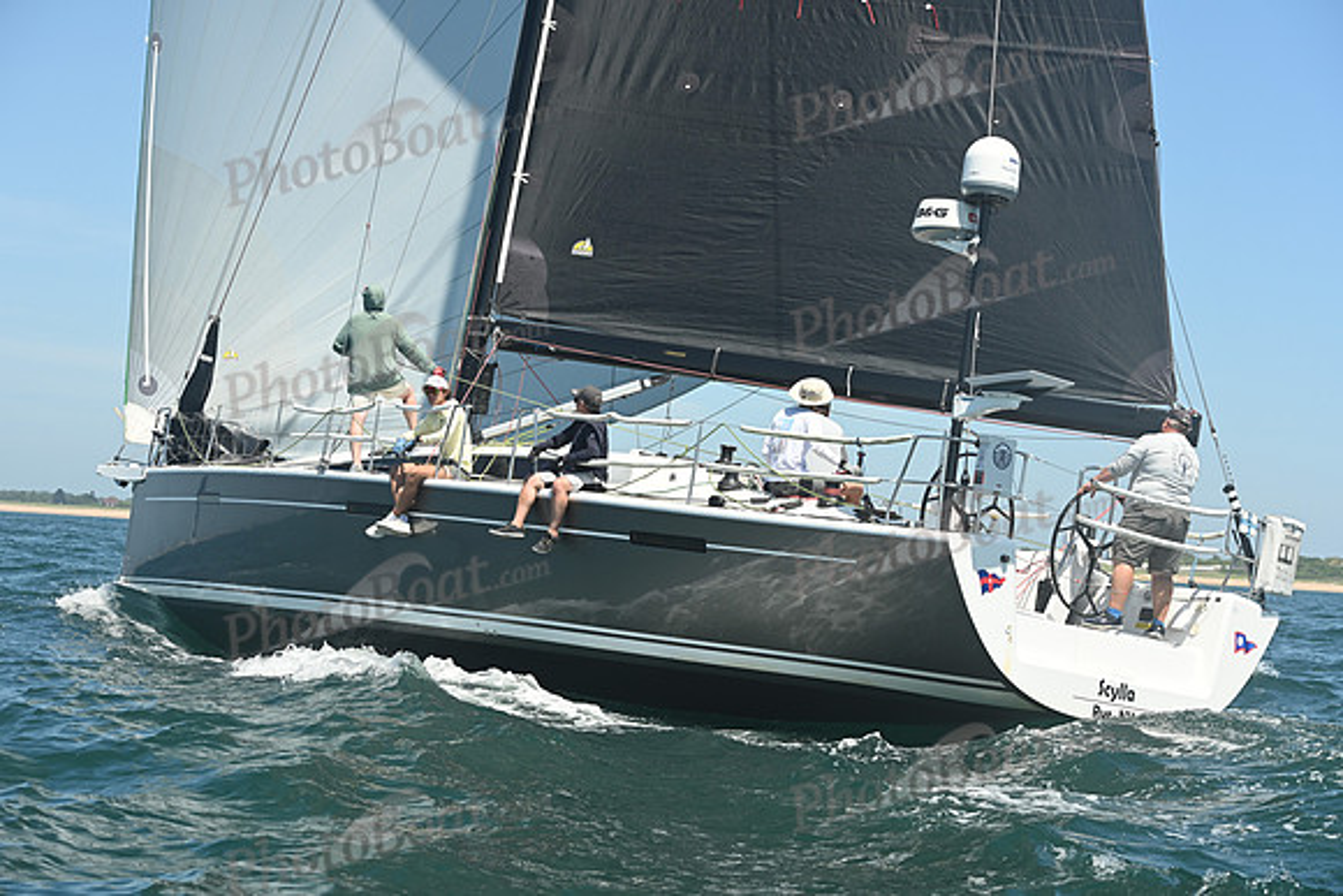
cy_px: 448
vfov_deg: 19.5
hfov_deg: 28.8
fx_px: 2612
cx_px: 672
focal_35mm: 70
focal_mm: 70
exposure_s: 1/1000
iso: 320
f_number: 8
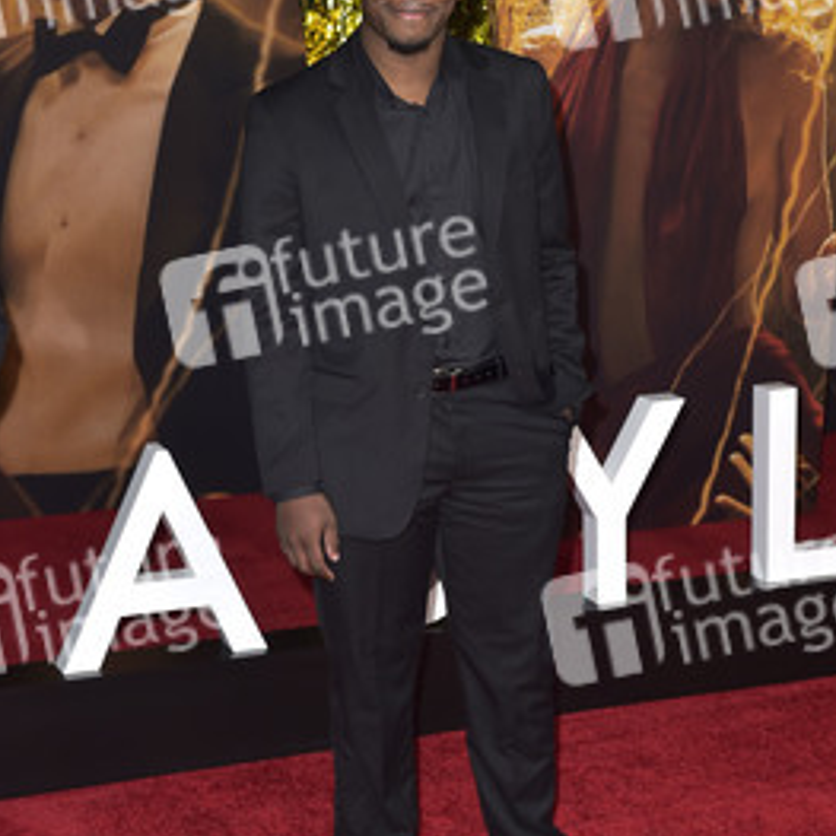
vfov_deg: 23.1
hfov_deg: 23.1
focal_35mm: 75
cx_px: 418
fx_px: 2049
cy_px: 451
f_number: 6.3
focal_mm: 58
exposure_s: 1/250
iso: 800
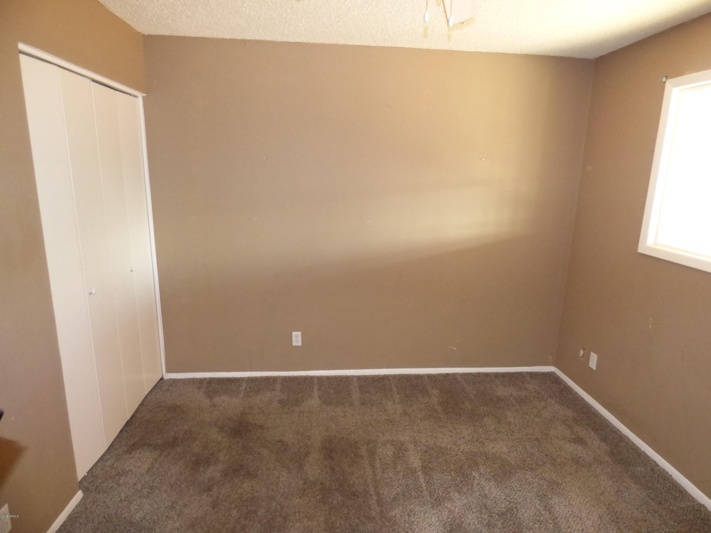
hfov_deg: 81.7
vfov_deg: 66.0
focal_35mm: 20
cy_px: 266
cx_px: 356
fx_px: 411
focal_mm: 3.58
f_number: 2.8
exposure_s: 1/40
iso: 800
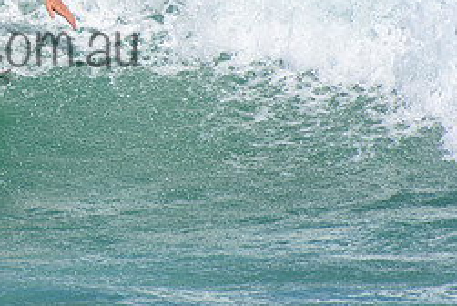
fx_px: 17602
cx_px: -55
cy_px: 25
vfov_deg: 1.0
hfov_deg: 1.5
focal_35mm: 1385
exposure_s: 1/2000
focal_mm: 400
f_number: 5.6
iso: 280
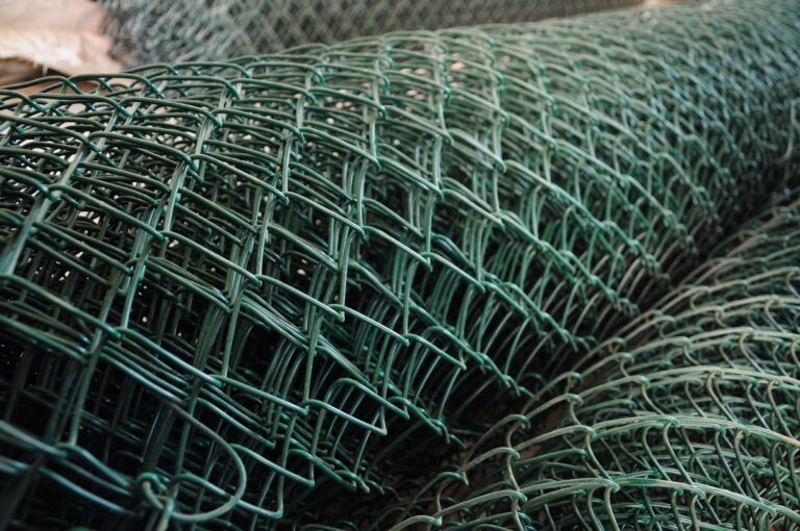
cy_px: 266
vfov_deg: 39.9
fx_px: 732
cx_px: 400
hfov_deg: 57.3
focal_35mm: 33
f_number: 4
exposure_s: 1/13
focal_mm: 22
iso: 200
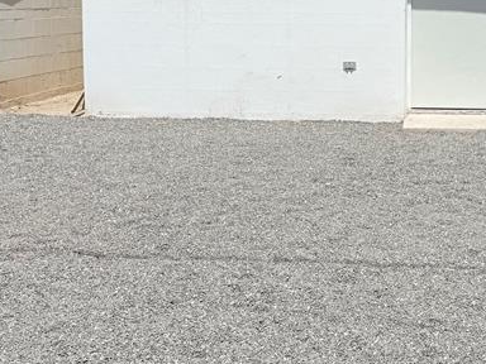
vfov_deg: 22.6
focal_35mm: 64
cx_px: 395
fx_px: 899
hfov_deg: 29.5
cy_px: 72
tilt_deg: -3.0
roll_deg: +0.6
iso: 80
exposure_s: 1/14286
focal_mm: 6.76
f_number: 1.78
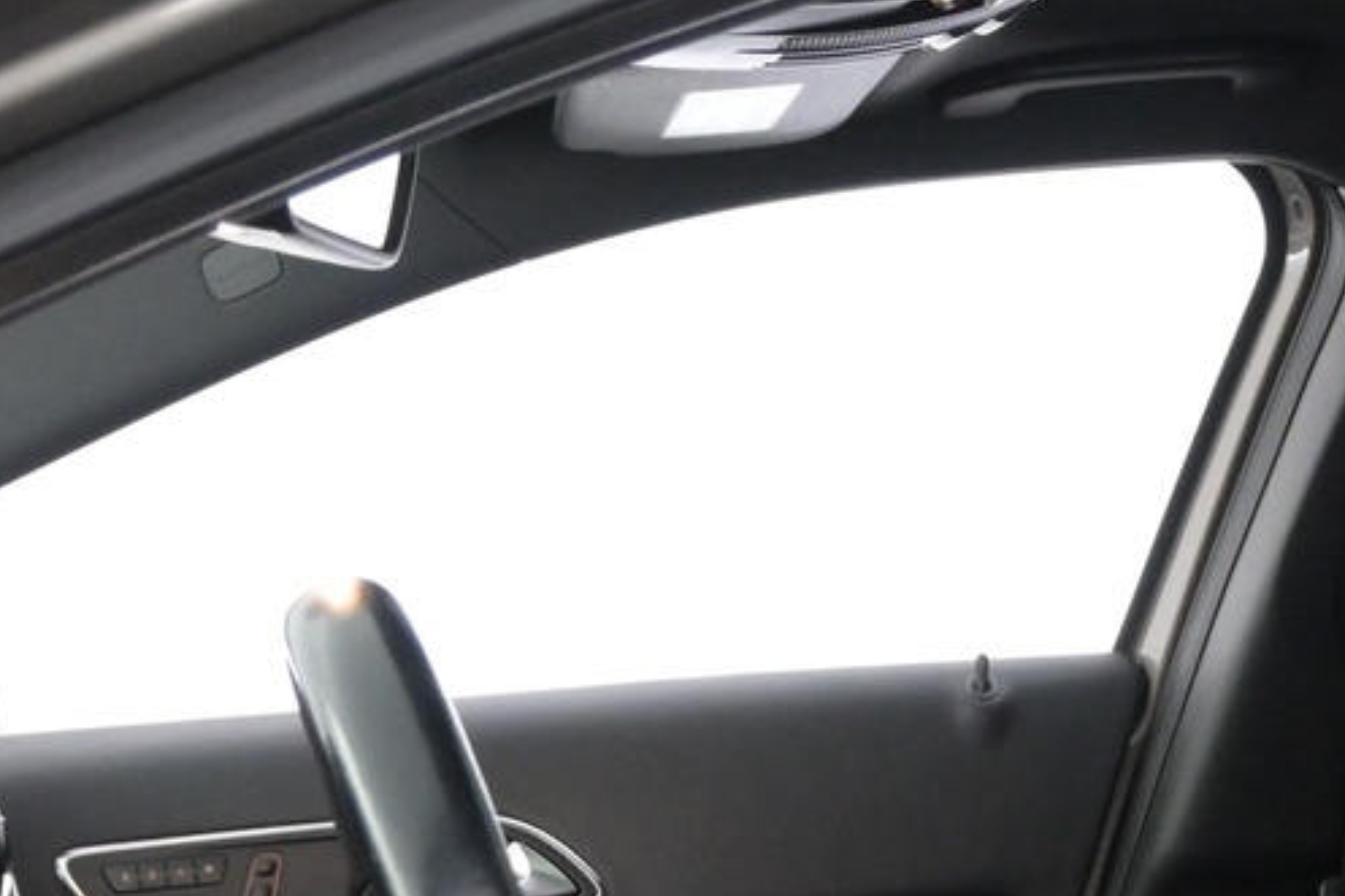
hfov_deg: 19.7
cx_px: 1031
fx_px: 3833
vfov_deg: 12.6
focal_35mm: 103
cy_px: 1389
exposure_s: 1/40
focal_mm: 21
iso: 2500
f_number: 4
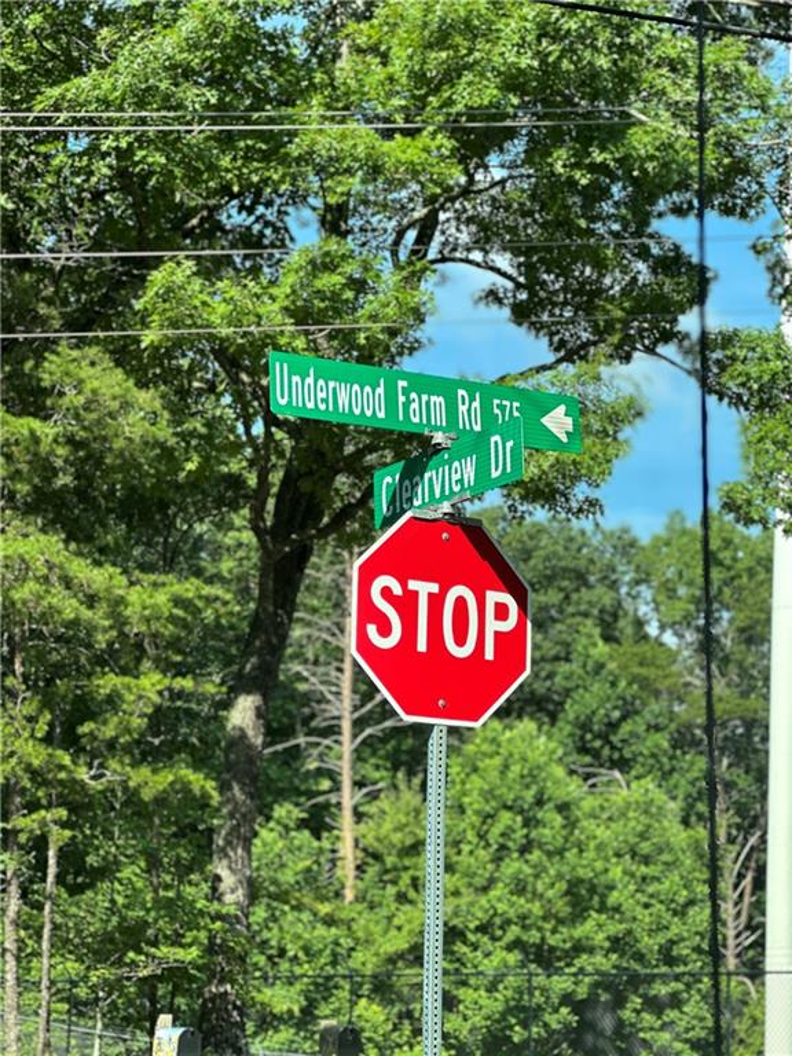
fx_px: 2349
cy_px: 528
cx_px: 396
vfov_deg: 25.3
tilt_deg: +14.0
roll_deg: -1.7
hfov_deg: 19.1
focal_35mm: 77
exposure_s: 1/134
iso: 20
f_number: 2.8
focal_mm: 9
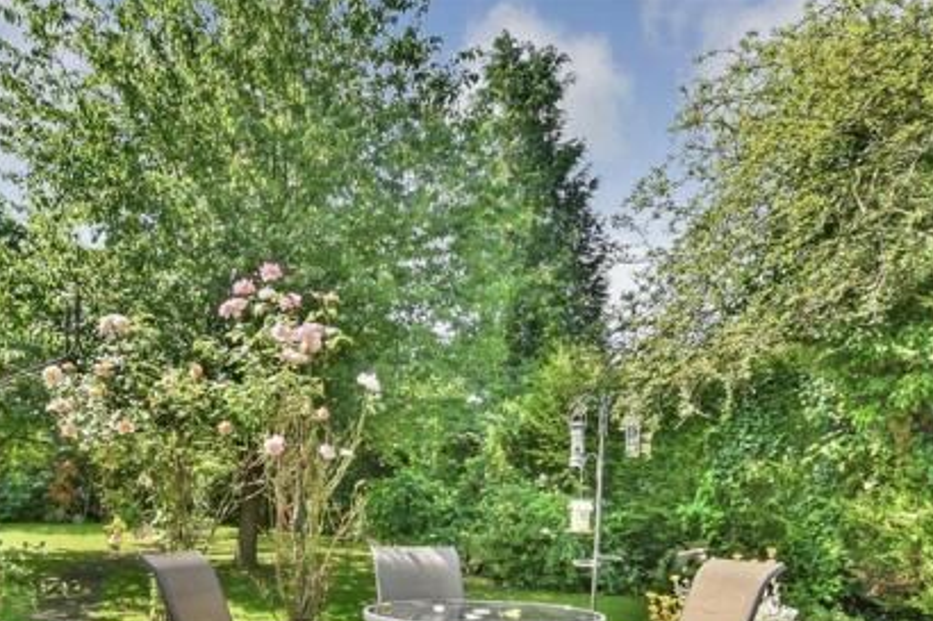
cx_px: 357
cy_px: 492
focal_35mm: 24
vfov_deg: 50.1
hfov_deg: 72.7
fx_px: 622
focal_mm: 10
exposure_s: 1/10
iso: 100
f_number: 22
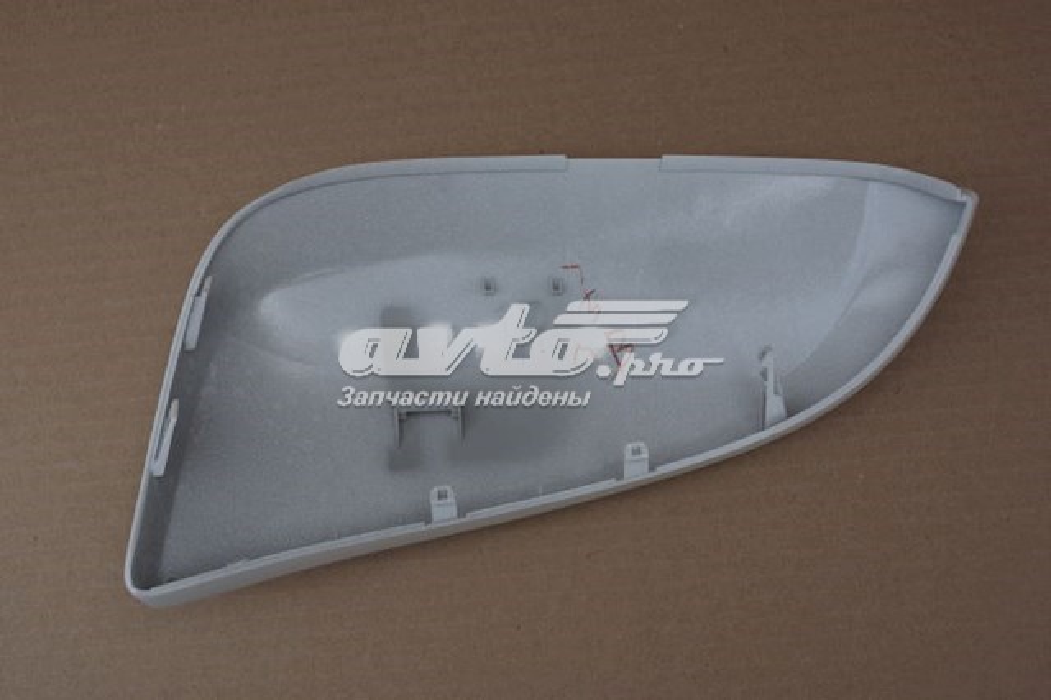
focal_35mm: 42
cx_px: 526
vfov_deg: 31.9
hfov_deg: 46.4
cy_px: 350
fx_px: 1225
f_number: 8
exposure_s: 1/250
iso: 100
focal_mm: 28
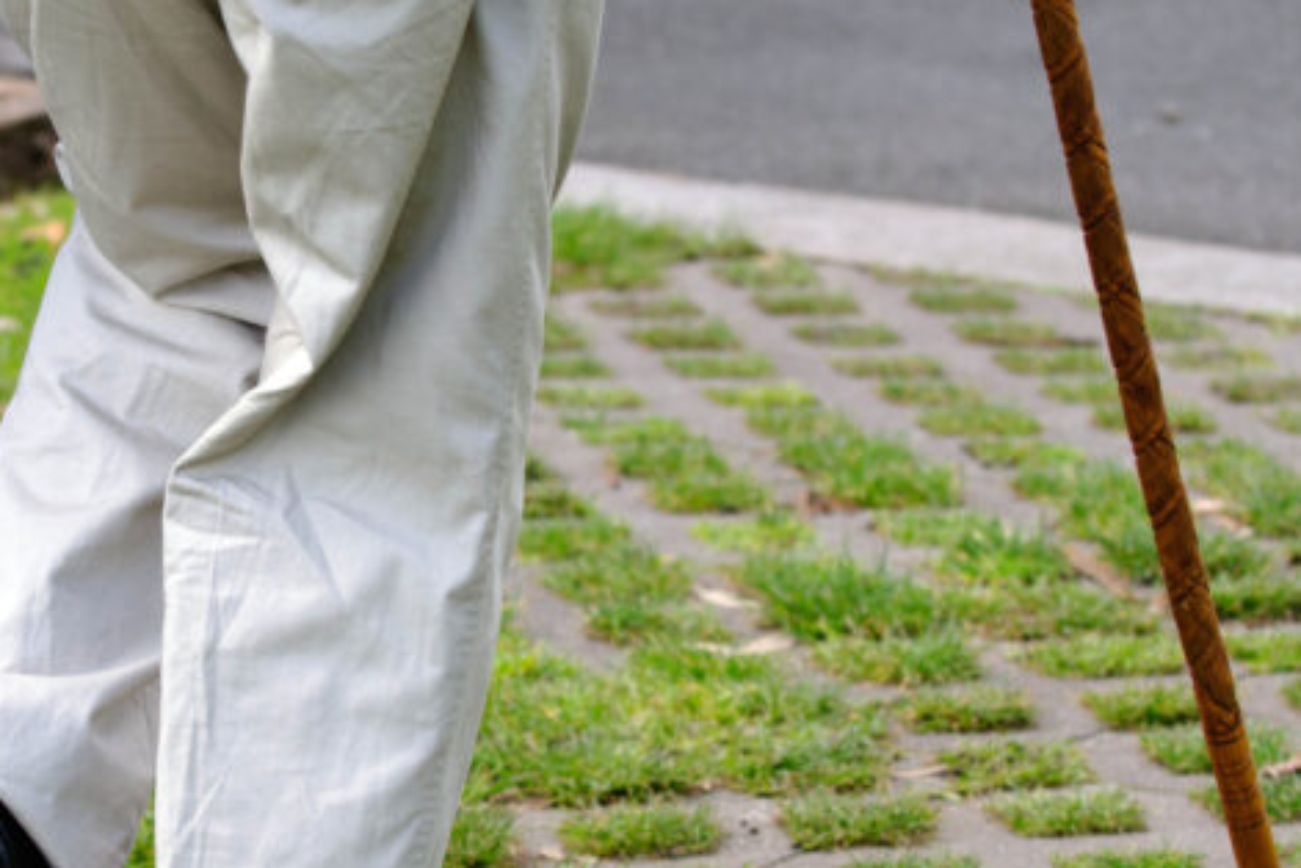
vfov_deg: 6.0
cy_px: 376
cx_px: 279
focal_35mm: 228
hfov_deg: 9.0
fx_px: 8239
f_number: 3.5
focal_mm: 70
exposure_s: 1/500
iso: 160
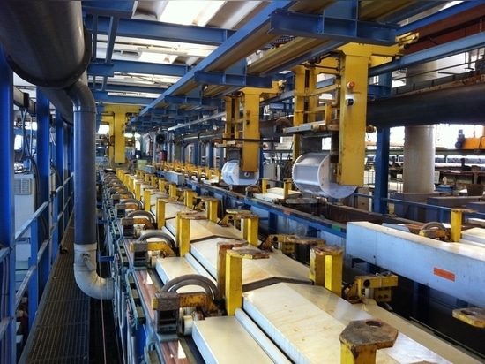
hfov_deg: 52.6
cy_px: 182
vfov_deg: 40.7
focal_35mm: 35
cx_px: 242
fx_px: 490
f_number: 2.8
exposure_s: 1/17
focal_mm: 3.85
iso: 125
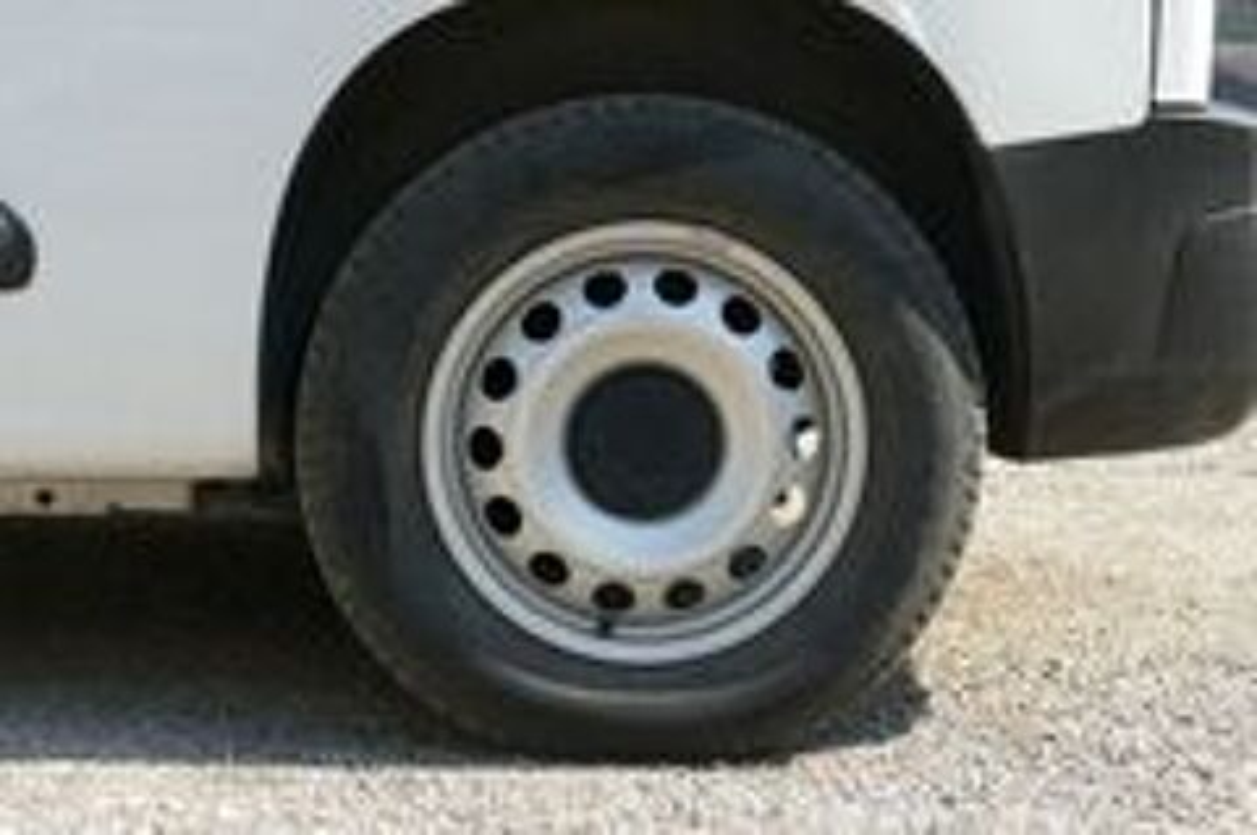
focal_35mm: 83
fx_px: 2895
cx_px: 628
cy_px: 418
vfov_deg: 16.4
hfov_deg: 24.5
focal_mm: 30.31
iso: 125
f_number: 3.7
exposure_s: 1/500
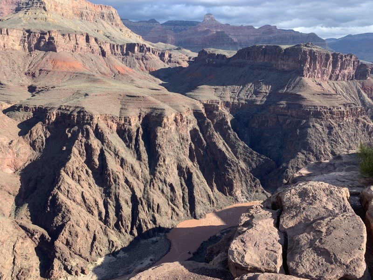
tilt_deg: -15.2
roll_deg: +0.1
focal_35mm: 26
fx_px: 280
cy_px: 140
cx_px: 186
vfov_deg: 53.1
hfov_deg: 67.3
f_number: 1.8
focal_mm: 4.25
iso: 25
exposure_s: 1/743
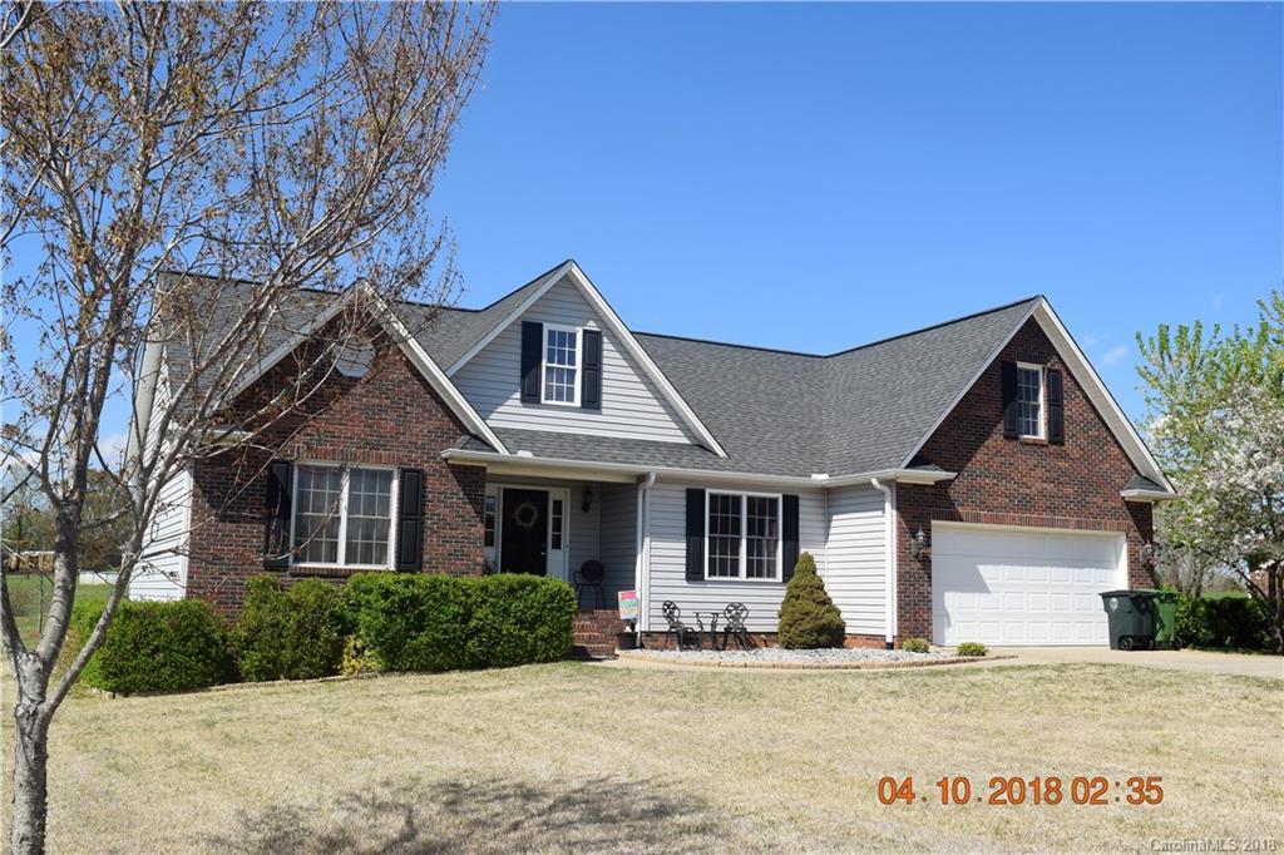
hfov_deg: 55.1
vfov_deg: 38.3
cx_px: 642
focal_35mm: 34
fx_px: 1230
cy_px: 428
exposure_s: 1/640
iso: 200
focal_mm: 23
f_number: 9
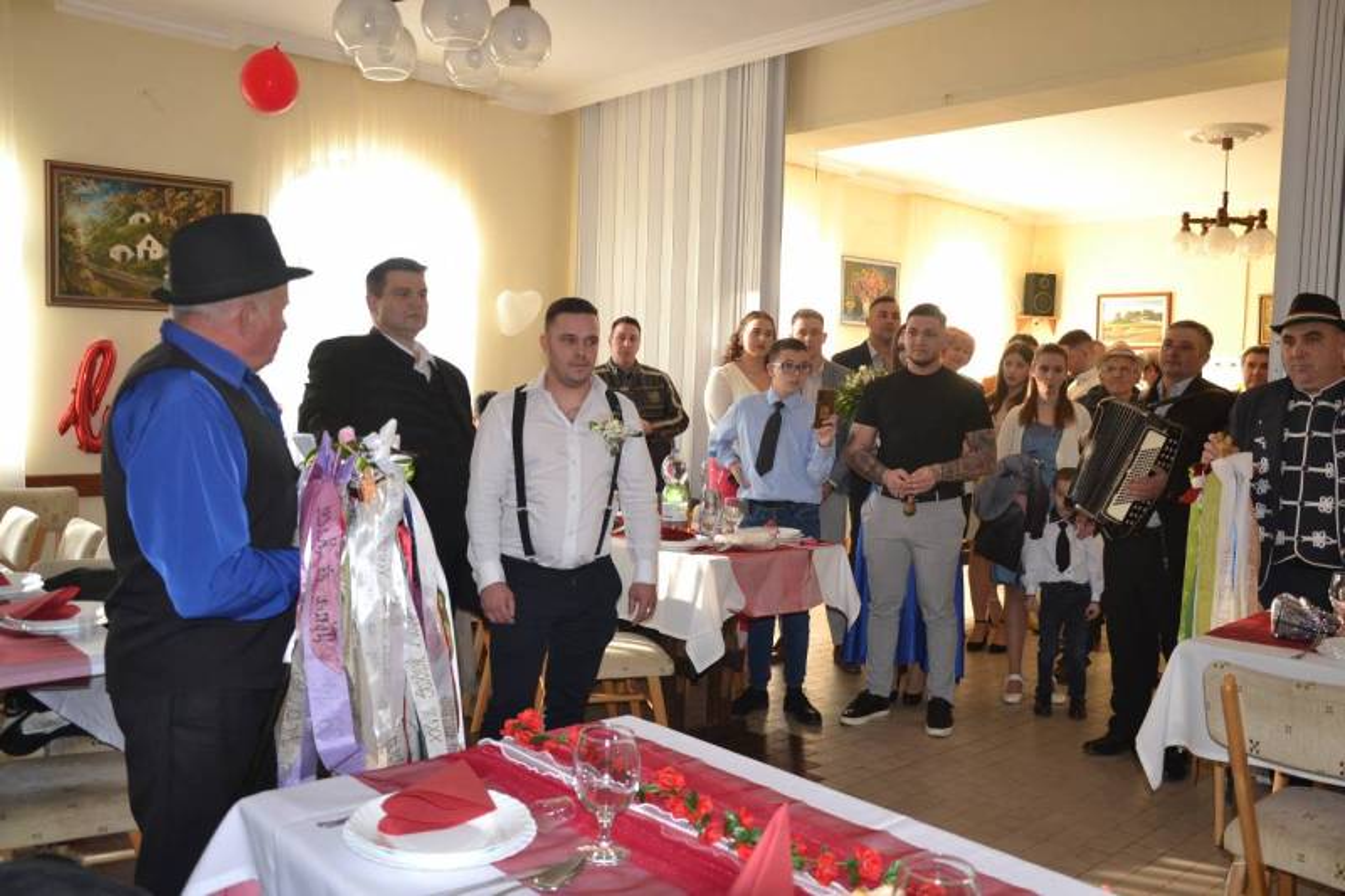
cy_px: 448
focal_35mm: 27
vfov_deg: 47.9
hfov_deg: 67.4
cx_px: 672
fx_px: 1008
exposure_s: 1/60
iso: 900
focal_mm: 18
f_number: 3.5
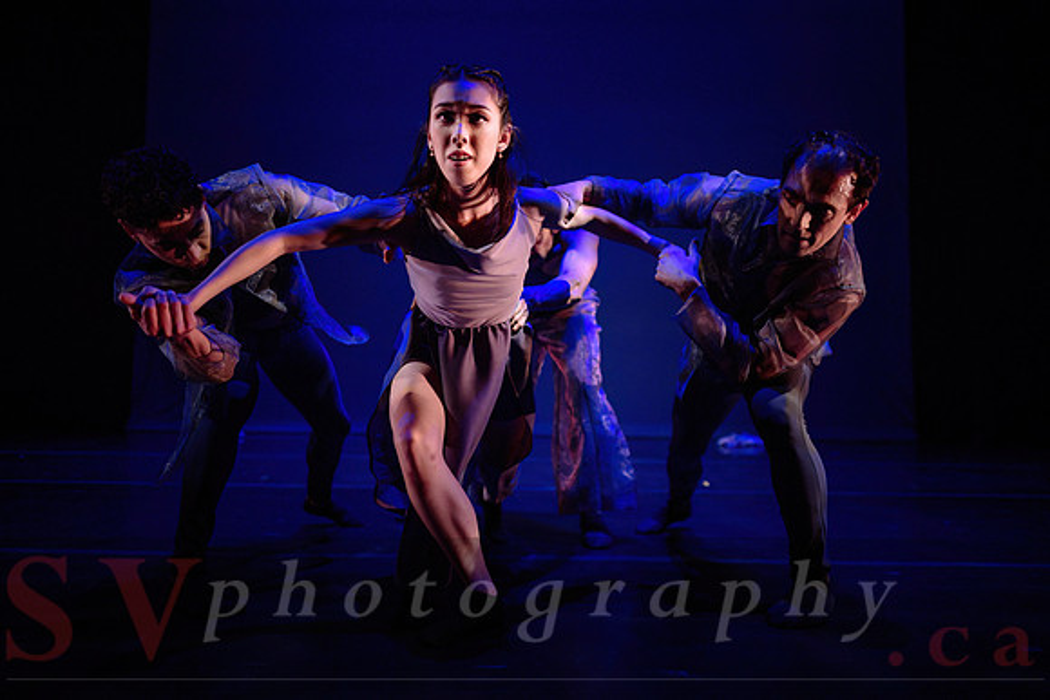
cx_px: 540
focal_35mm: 25
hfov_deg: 71.0
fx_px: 736
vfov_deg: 50.9
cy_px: 351
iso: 1000
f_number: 1.4
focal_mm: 24
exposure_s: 1/500
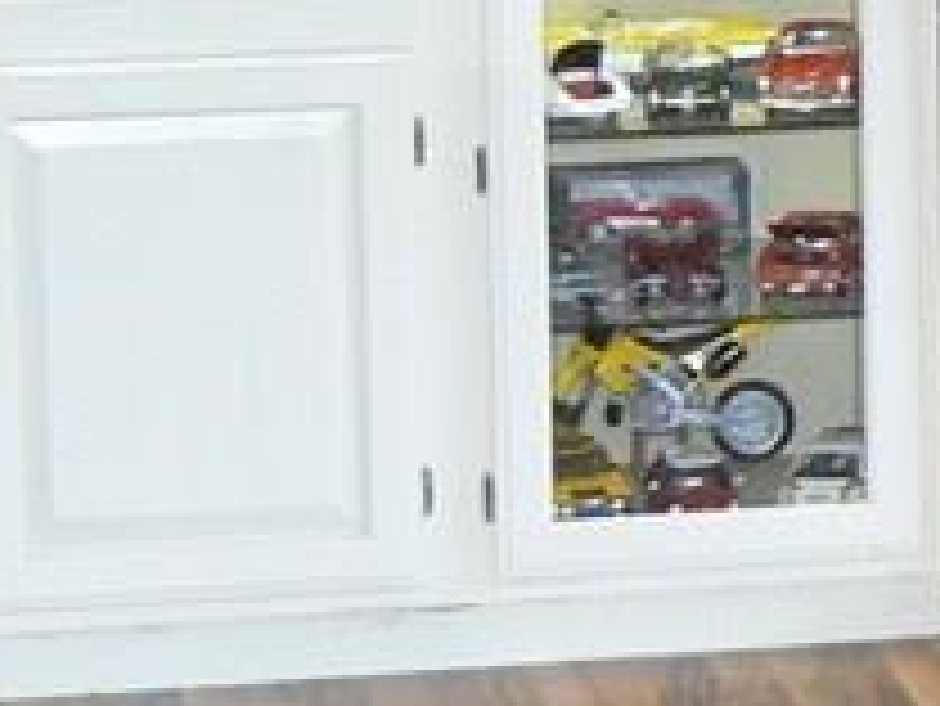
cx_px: 1385
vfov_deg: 8.3
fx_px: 4782
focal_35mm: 176
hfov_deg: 10.8
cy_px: -256
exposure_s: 1/30
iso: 320
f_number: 2.8
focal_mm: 6
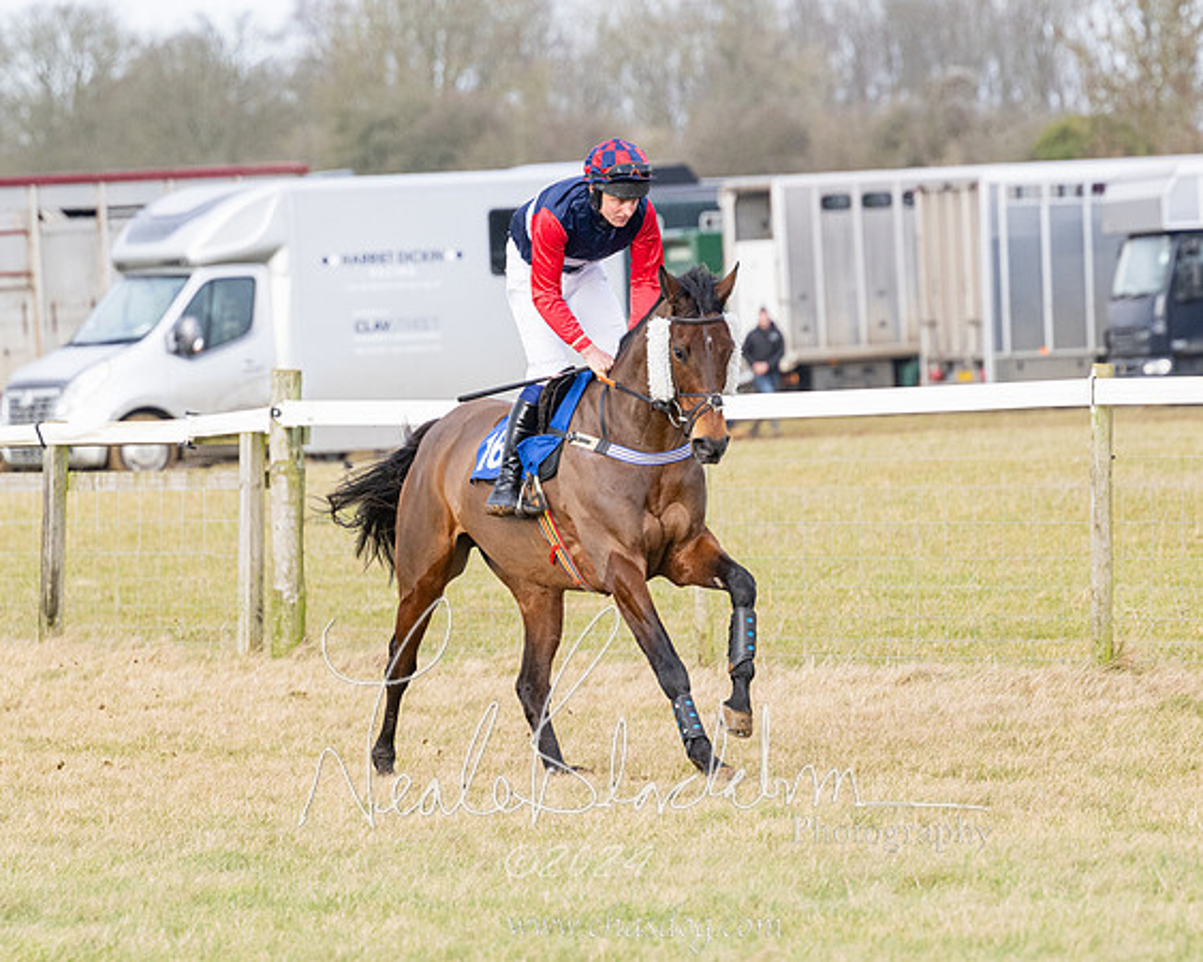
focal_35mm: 354
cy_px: 631
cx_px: 672
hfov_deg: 5.5
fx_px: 12614
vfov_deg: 4.4
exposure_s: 1/1600
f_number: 5
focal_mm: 220
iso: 800
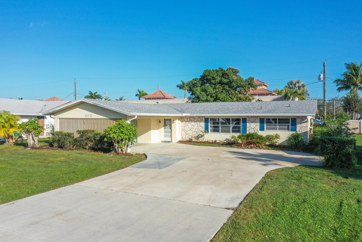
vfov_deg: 46.4
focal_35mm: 28
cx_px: 181
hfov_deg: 65.5
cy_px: 121
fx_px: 282
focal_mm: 10.26
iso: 100
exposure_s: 1/640
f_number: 5
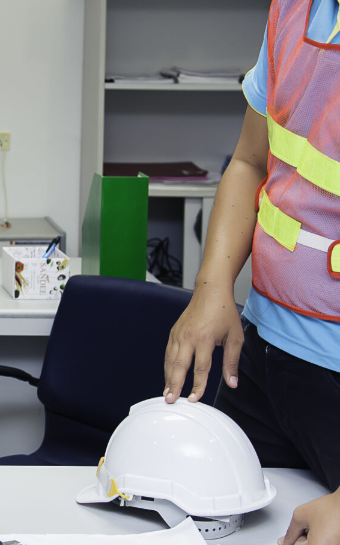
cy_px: 175
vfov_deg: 21.1
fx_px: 1453
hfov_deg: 12.5
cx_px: -214
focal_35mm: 98
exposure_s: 1/125
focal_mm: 34
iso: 800
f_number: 4
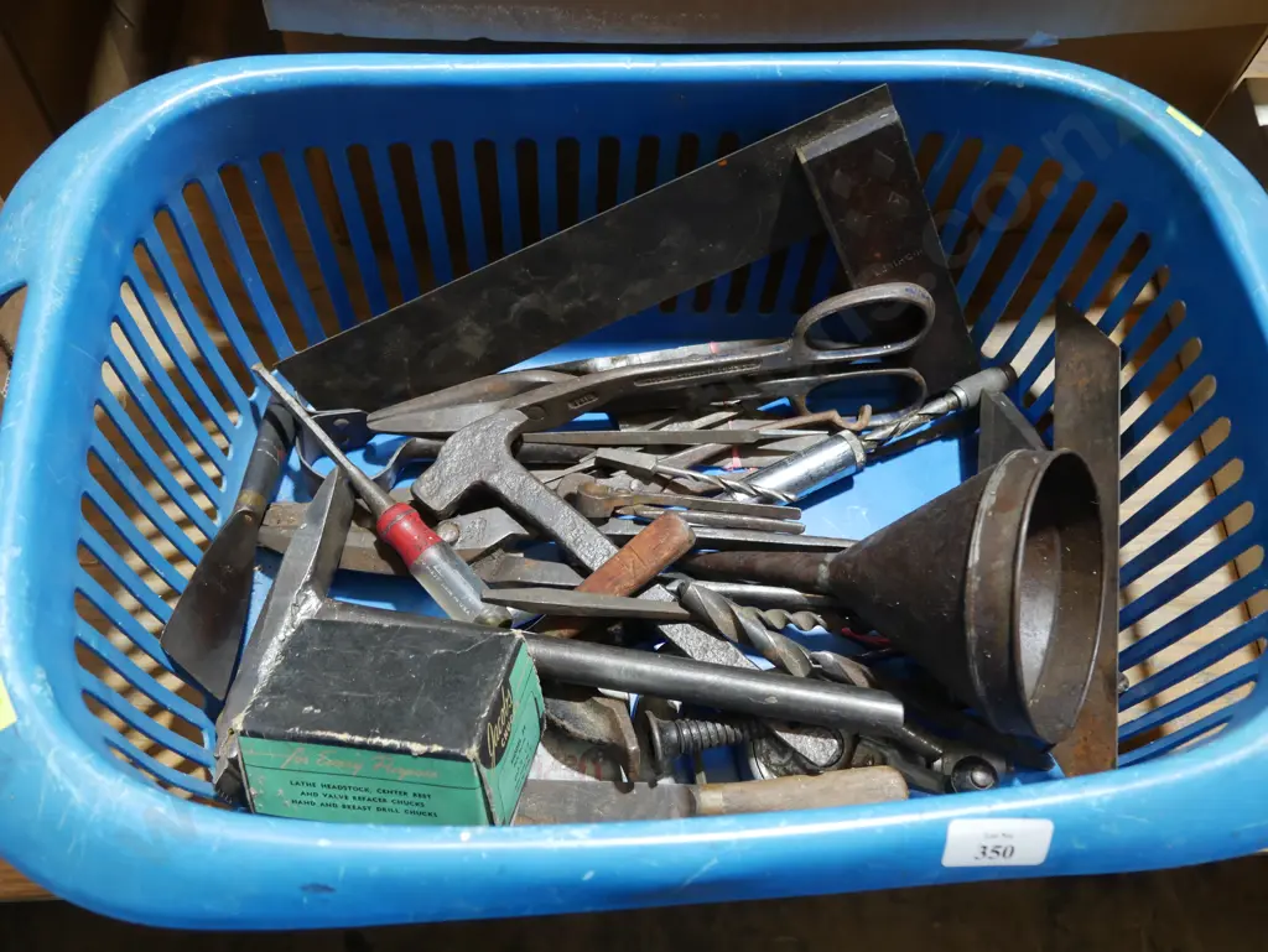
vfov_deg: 44.2
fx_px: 1173
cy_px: 476
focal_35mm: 32
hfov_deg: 56.8
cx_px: 634
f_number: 3.6
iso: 640
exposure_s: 1/60
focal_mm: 16
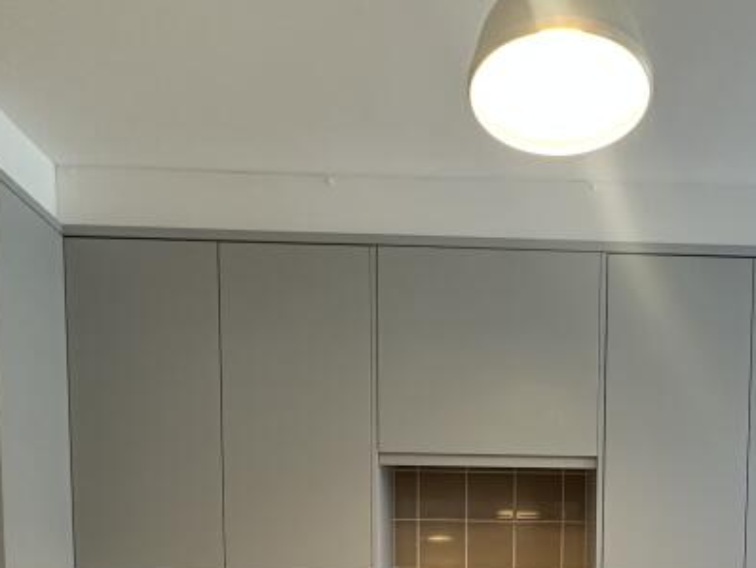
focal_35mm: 36
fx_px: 787
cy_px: 684
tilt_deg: -3.5
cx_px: 536
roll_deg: -0.9
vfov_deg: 32.6
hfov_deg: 49.9
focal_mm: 2.22
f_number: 2.2
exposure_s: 1/100
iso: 200
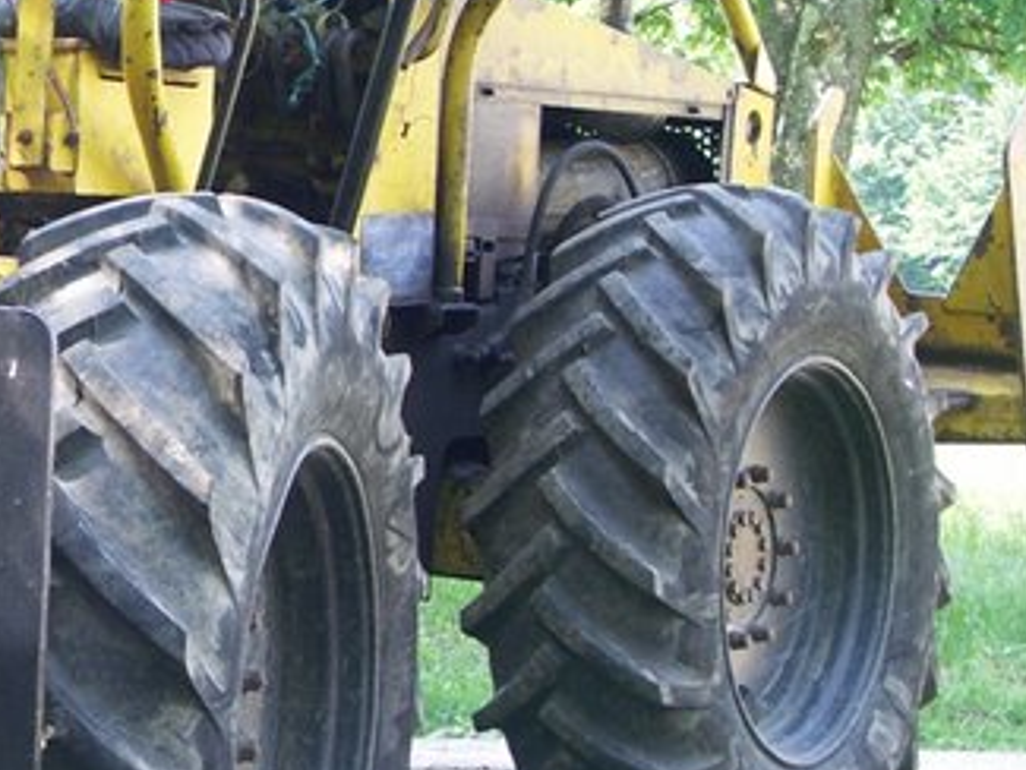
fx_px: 3647
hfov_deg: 15.6
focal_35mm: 123
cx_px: -76
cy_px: 344
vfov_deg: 12.1
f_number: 2.8
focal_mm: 13.07
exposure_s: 1/50
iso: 64
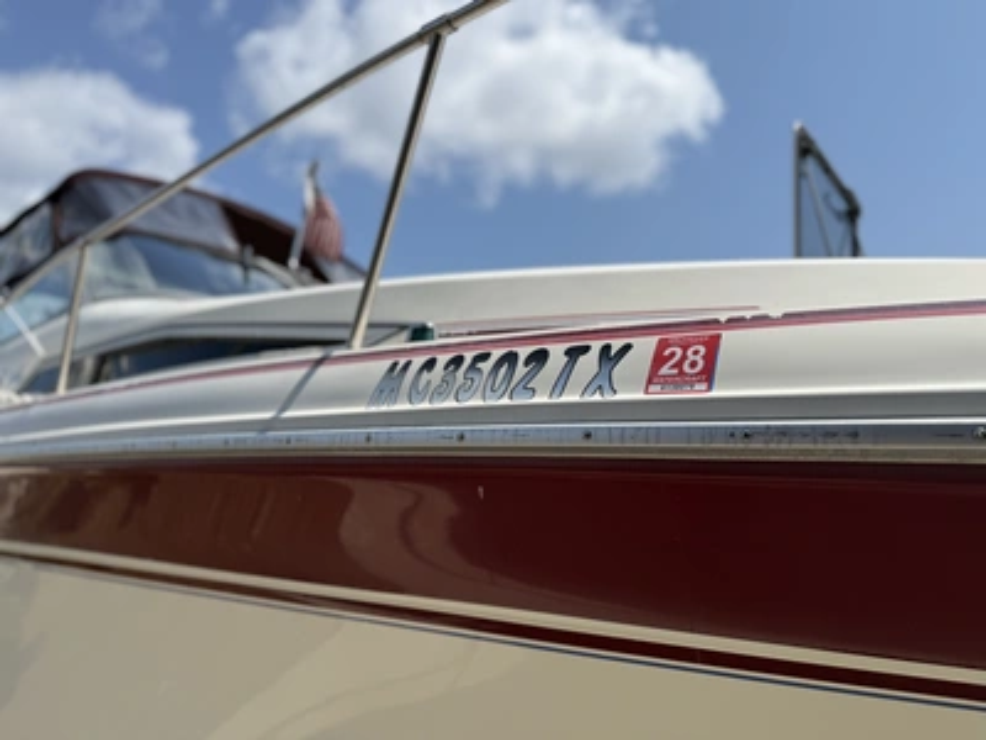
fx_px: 684
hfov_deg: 71.6
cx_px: 493
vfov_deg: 56.8
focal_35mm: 24
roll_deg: -3.4
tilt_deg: +7.9
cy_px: 370
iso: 80
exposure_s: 1/8130
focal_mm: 6.76
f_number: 1.78
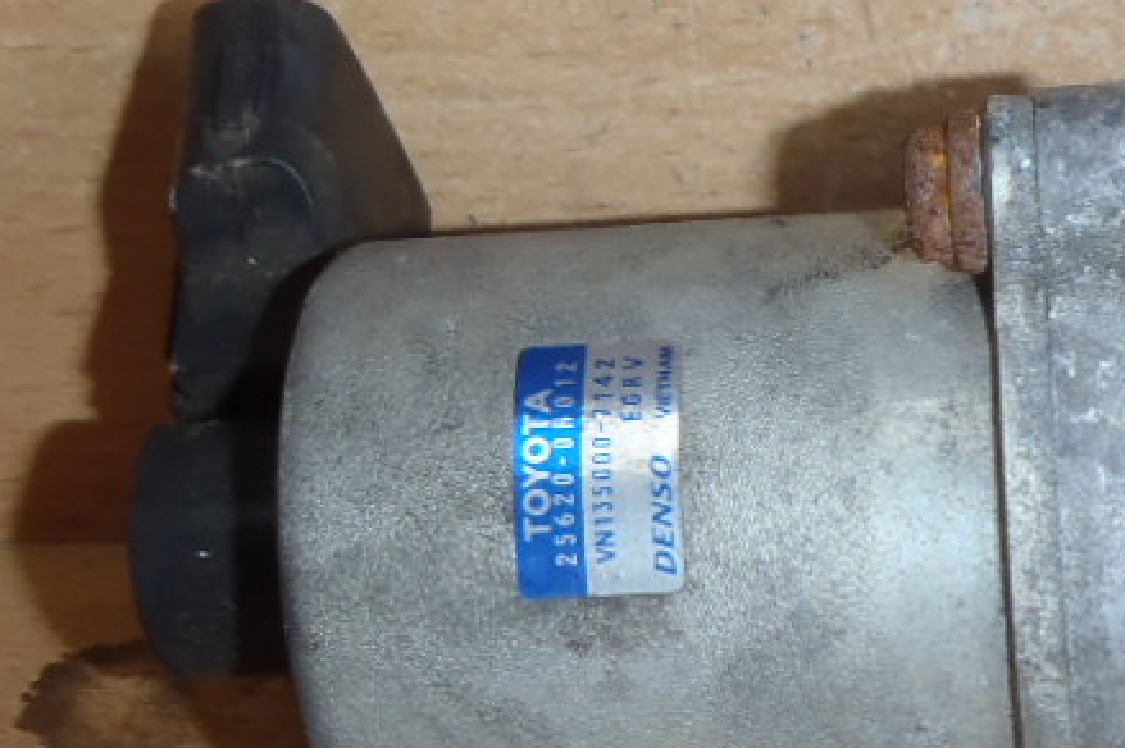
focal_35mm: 85
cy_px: 579
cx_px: 1122
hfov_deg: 23.0
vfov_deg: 16.0
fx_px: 2654
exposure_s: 1/30
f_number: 3.9
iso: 100
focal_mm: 5
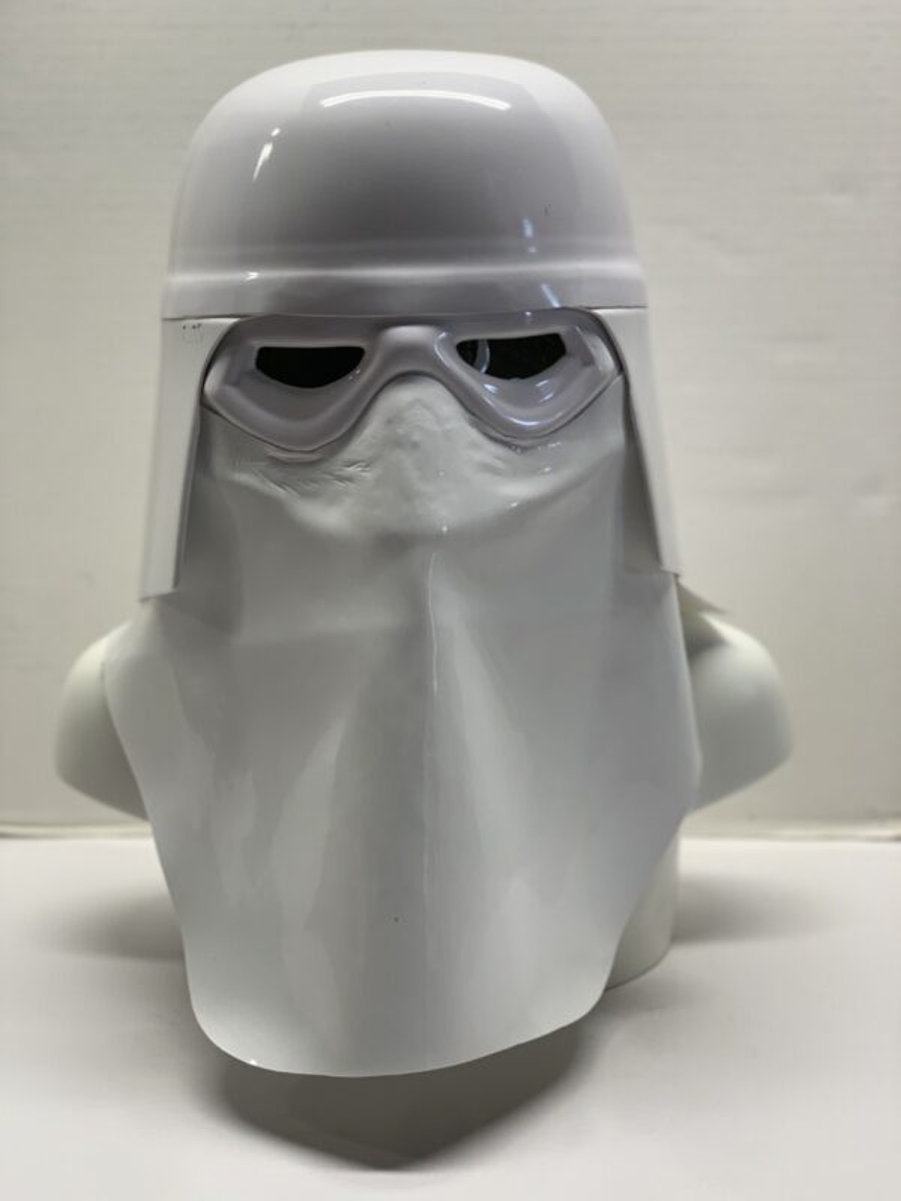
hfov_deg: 28.0
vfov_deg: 36.8
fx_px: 1805
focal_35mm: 52
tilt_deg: -11.7
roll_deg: +3.3
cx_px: 450
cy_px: 600
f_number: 2.4
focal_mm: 6
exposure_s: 1/120
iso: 80
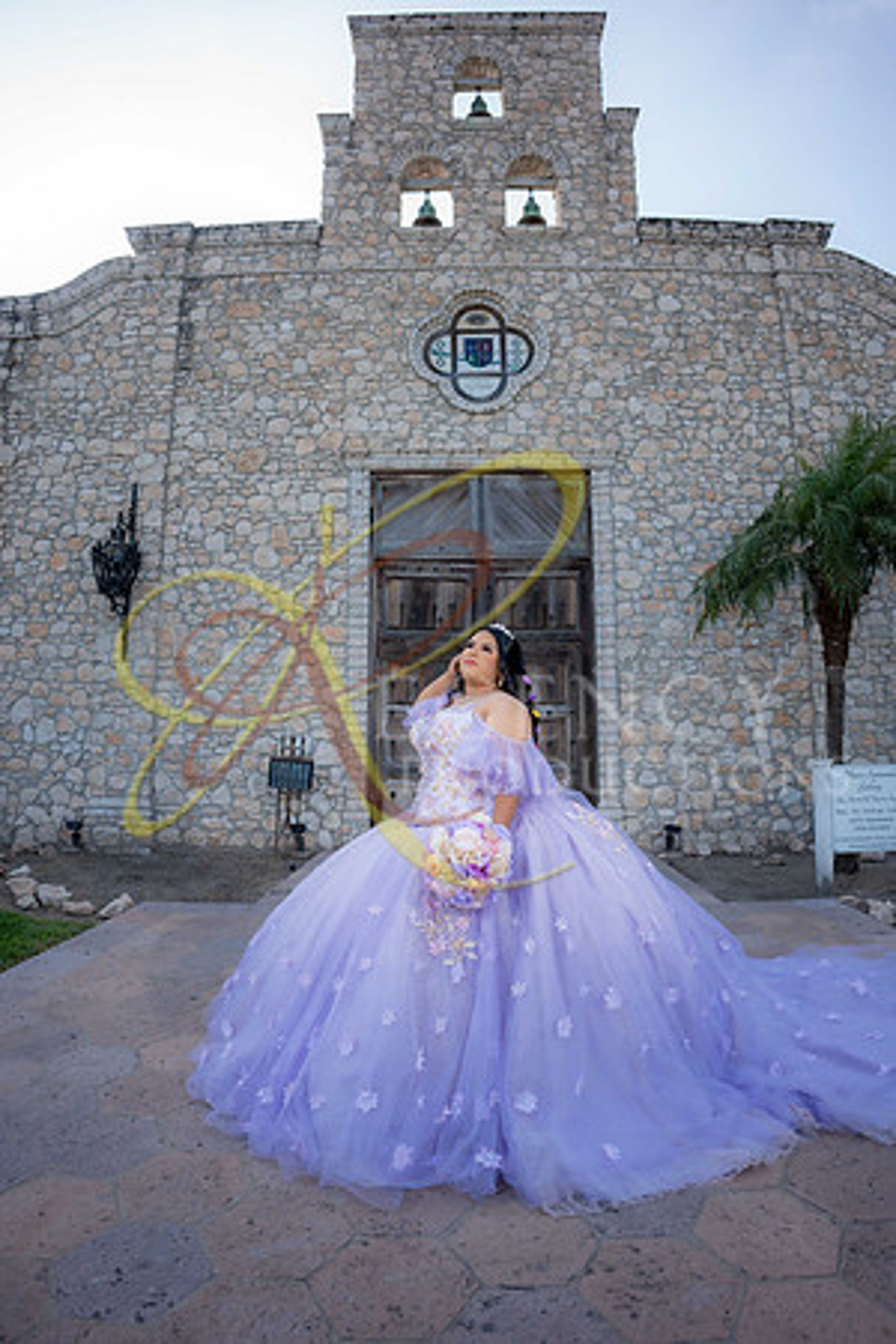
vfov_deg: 84.0
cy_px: 672
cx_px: 448
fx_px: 747
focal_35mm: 20
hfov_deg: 61.9
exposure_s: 1/800
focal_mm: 20
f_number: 2.8
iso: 125
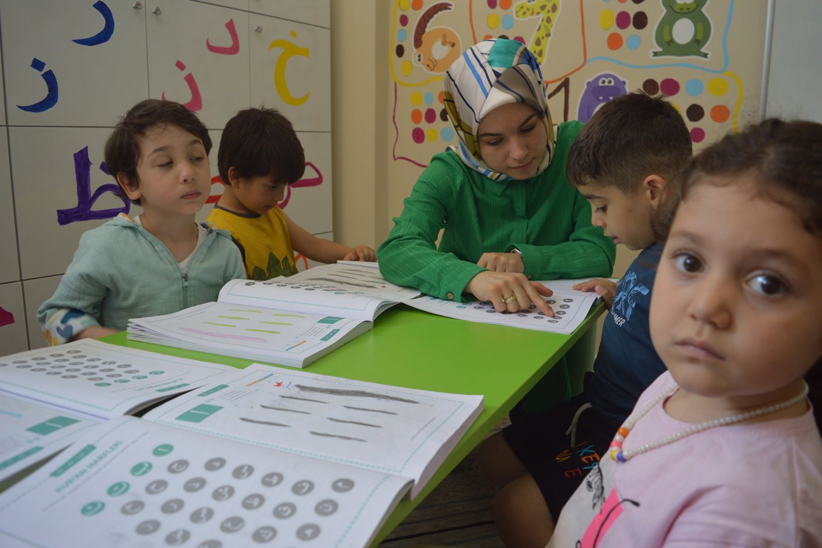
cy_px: 274
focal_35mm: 27
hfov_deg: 67.4
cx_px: 411
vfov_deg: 47.9
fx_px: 616
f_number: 4
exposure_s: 1/60
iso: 400
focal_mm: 18
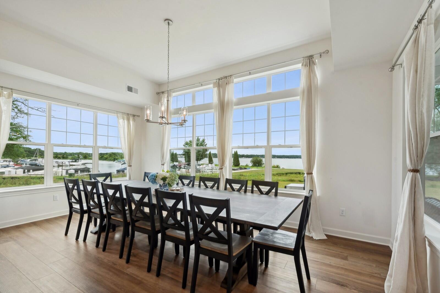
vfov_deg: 77.4
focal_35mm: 15
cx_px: 220
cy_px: 146
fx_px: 183
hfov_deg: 100.4
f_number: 8
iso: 200
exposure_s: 1/40
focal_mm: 15
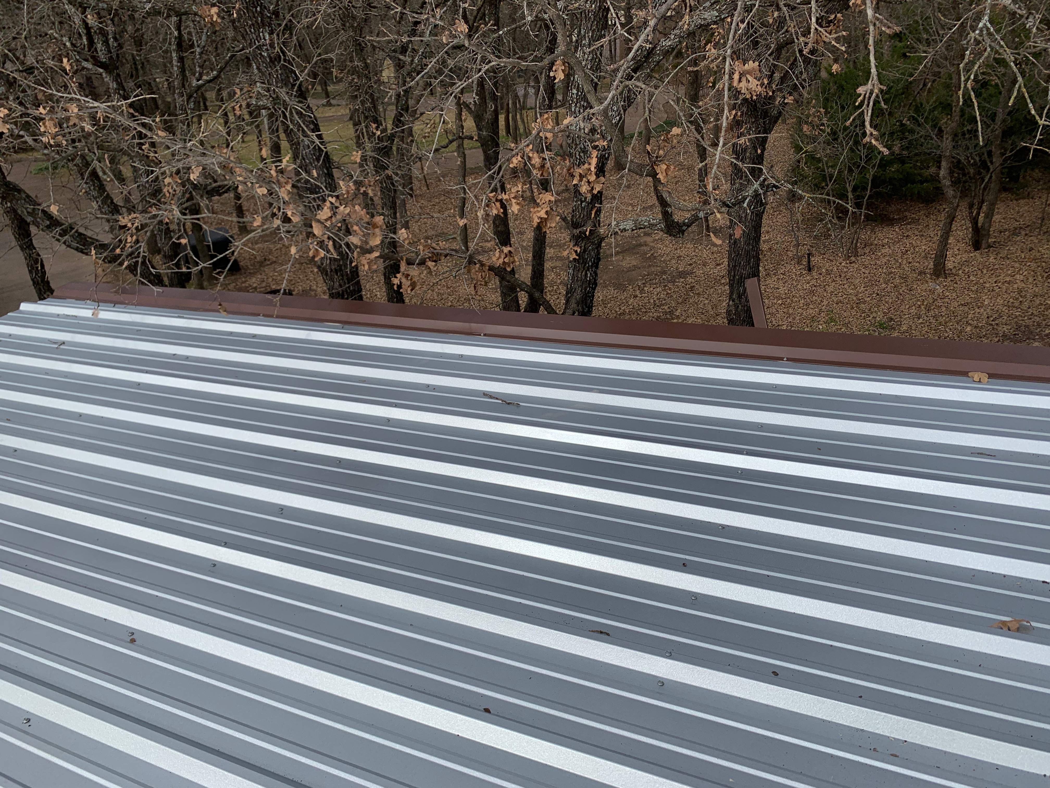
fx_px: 789
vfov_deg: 53.1
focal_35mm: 26
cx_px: 525
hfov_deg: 67.3
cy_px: 394
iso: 25
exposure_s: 1/3521
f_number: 1.8
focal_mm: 4.25
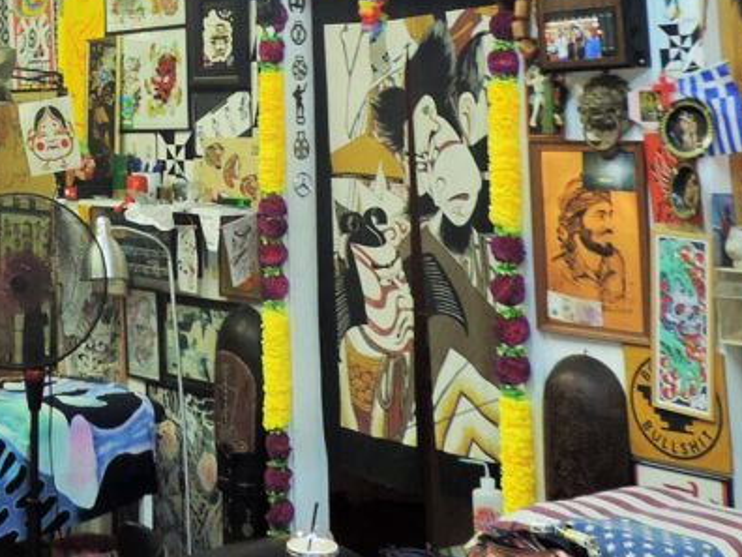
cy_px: -88
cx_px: 109
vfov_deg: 22.1
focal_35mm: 62
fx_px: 1329
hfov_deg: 30.2
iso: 125
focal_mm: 4.3
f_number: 3
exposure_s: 1/30
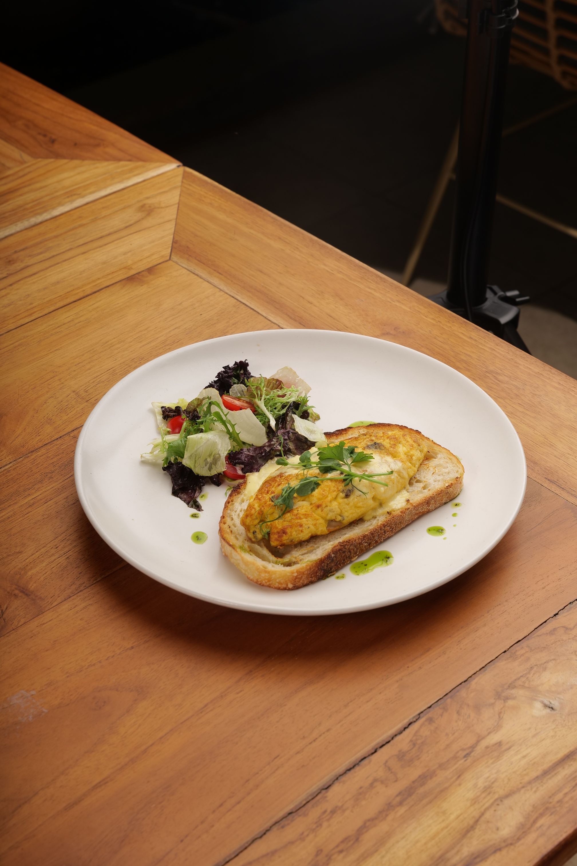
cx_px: 288
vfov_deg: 28.8
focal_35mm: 70
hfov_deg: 19.5
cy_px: 433
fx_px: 1683
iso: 200
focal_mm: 70
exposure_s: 1/200
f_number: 10
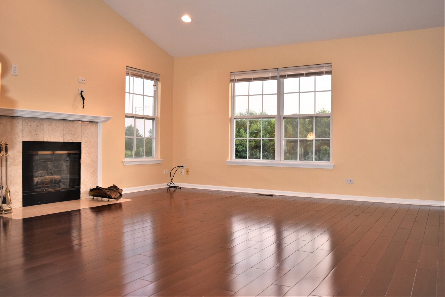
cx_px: 222
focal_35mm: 30
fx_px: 371
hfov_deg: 61.9
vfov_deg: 43.6
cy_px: 148
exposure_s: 1/100
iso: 800
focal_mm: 20
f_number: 5
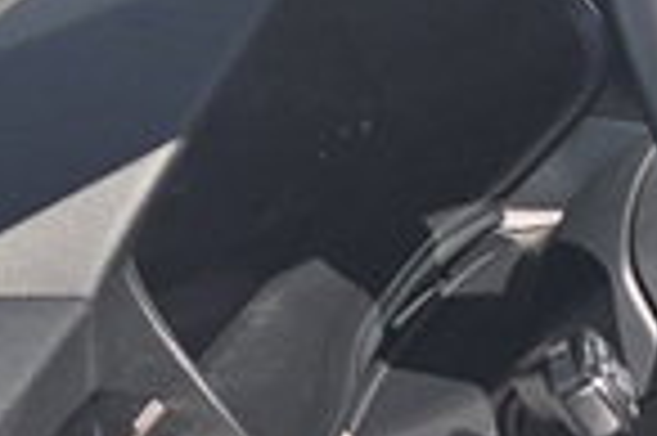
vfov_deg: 8.1
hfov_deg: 10.5
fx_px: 3063
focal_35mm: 168
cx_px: 1580
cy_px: 553
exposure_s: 1/4274
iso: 80
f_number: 1.8
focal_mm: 5.4
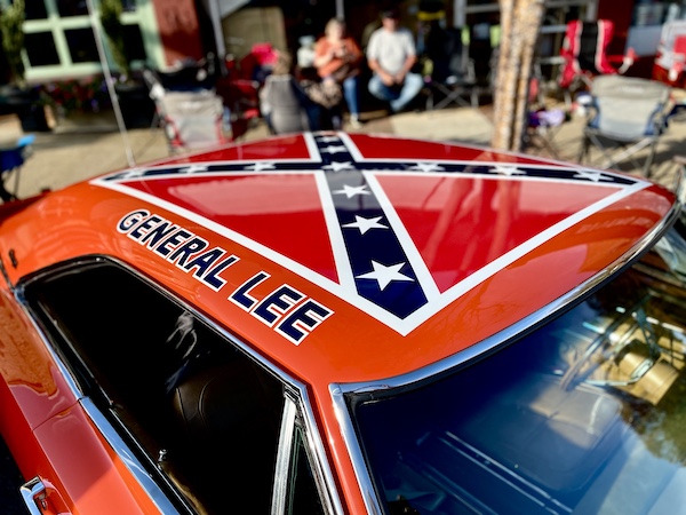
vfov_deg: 53.1
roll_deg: +3.9
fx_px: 515
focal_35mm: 26
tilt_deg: -30.4
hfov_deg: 67.3
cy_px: 258
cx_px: 343
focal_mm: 5.1
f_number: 1.6
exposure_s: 1/1852
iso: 50
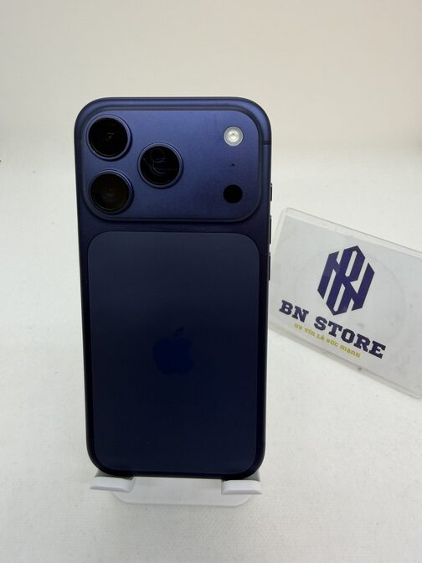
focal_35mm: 25
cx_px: 213
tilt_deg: -37.3
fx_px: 406
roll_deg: +0.1
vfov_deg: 69.4
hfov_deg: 54.9
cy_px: 277
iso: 50
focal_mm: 2.22
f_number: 2.2
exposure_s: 1/120
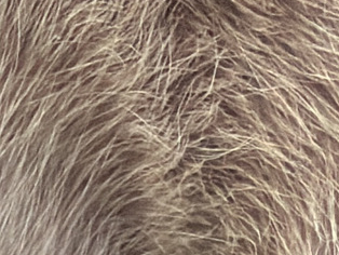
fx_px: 1558
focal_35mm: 159
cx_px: -190
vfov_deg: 7.9
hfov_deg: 11.8
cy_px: 789
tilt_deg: -71.9
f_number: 2.2
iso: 320
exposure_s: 1/121
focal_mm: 2.22
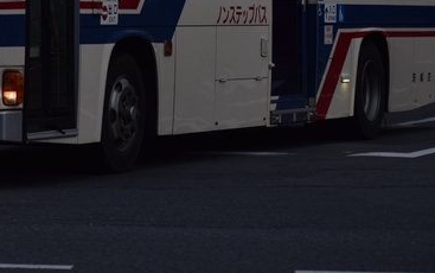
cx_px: 32
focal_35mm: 240
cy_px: -28
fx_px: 2847
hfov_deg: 8.7
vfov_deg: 5.5
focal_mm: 72
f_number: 4.5
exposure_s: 1/125
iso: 200
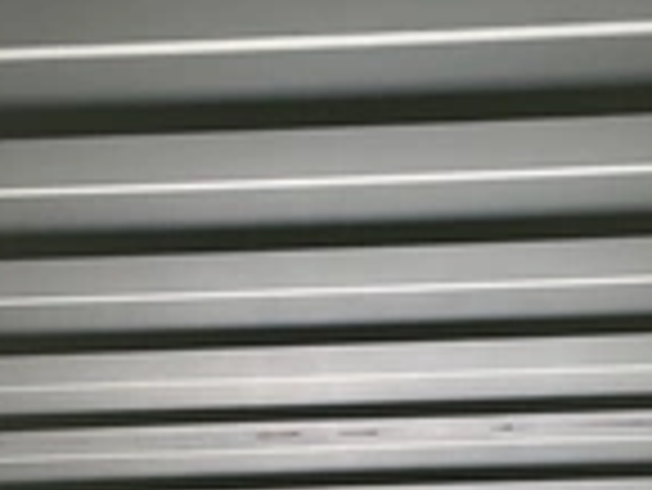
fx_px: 1508
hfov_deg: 24.4
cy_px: 481
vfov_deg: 18.0
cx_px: 364
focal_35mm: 80
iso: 64
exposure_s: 1/80
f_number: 1.8
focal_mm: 3
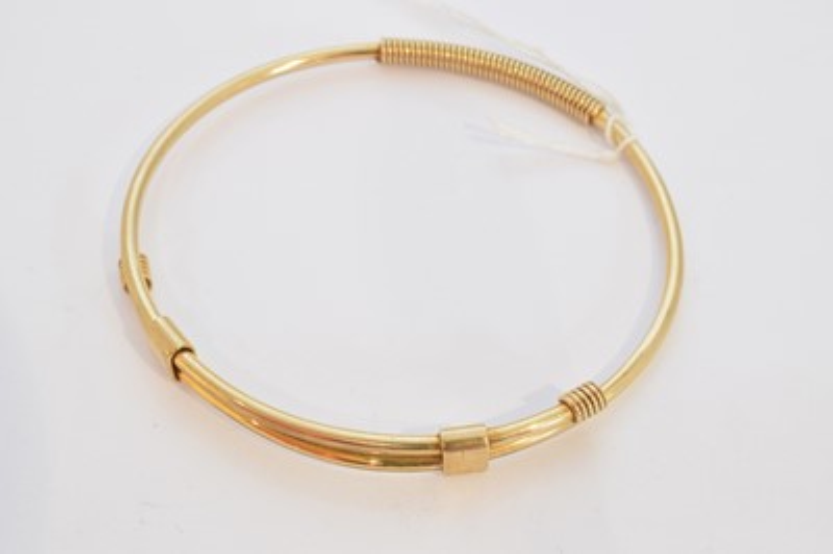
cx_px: 416
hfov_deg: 33.4
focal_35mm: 60
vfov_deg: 22.6
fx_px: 1387
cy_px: 277
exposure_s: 8
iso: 100
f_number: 20
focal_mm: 40
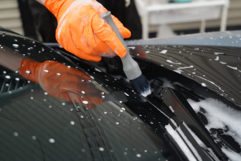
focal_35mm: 60
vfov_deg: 22.6
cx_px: 120
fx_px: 402
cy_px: 80
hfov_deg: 33.4
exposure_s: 1/125
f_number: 5.6
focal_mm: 60
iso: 12800
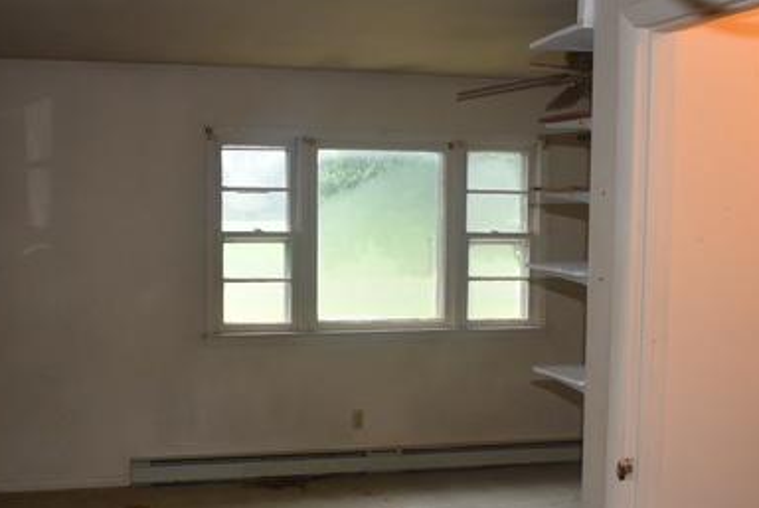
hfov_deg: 39.5
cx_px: 356
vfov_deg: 26.9
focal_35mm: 50
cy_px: 342
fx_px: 1055
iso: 1000
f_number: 3.8
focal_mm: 20
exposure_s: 1/125
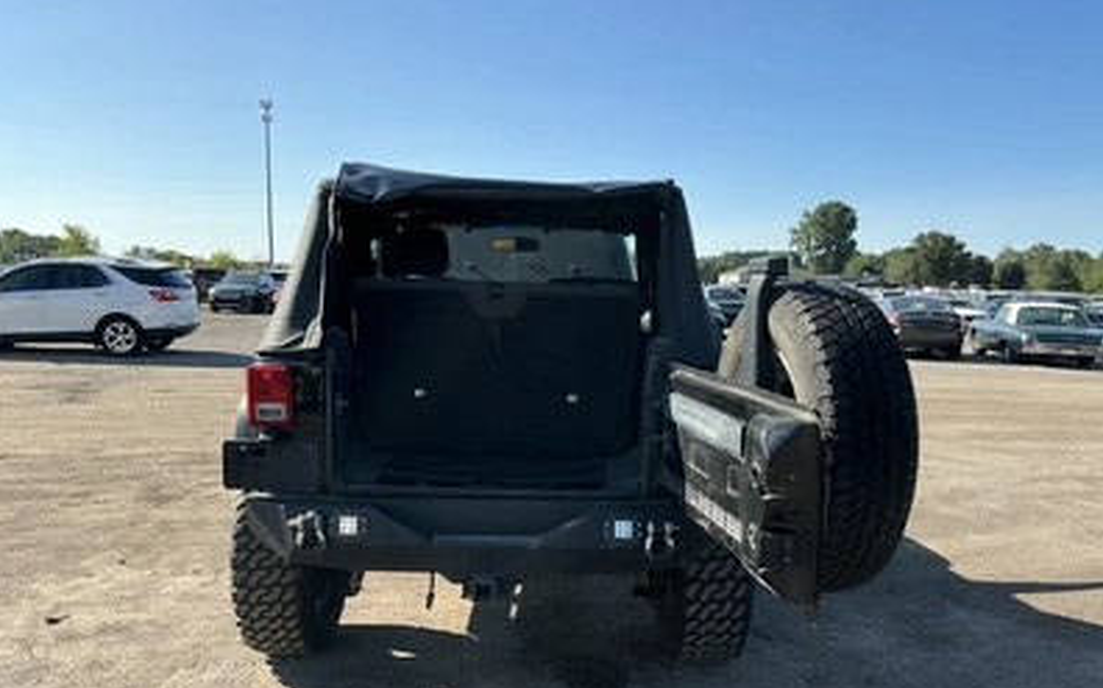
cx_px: 549
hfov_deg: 62.9
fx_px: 901
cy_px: 409
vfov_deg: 41.6
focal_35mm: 30
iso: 25
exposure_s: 1/1311
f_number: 1.8
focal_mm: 3
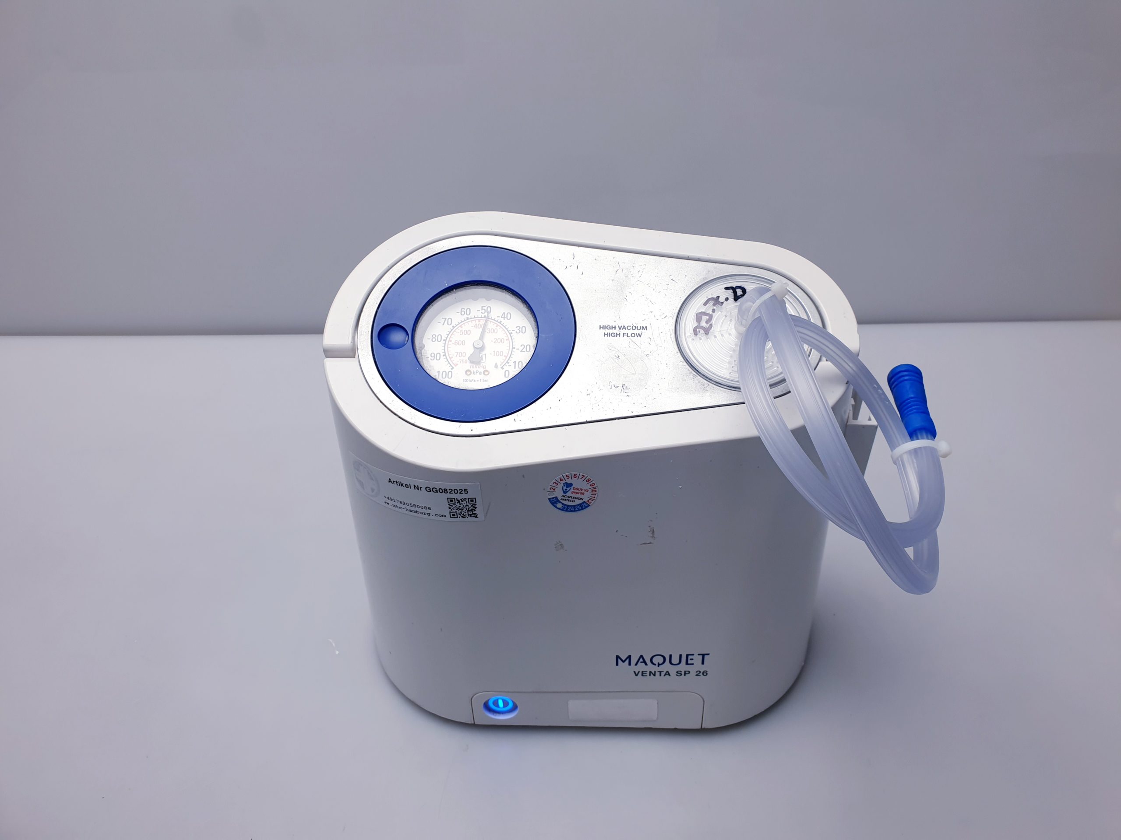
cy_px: 420
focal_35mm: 26
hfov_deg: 67.3
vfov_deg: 53.1
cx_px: 560
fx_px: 842
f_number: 2.4
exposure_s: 1/100
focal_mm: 4.3
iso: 50
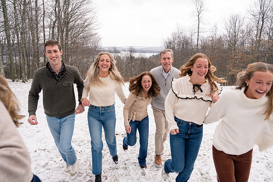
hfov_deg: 73.7
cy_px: 91
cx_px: 136
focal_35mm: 24
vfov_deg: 53.2
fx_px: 182
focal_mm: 24
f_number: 6.3
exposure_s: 1/250
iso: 400
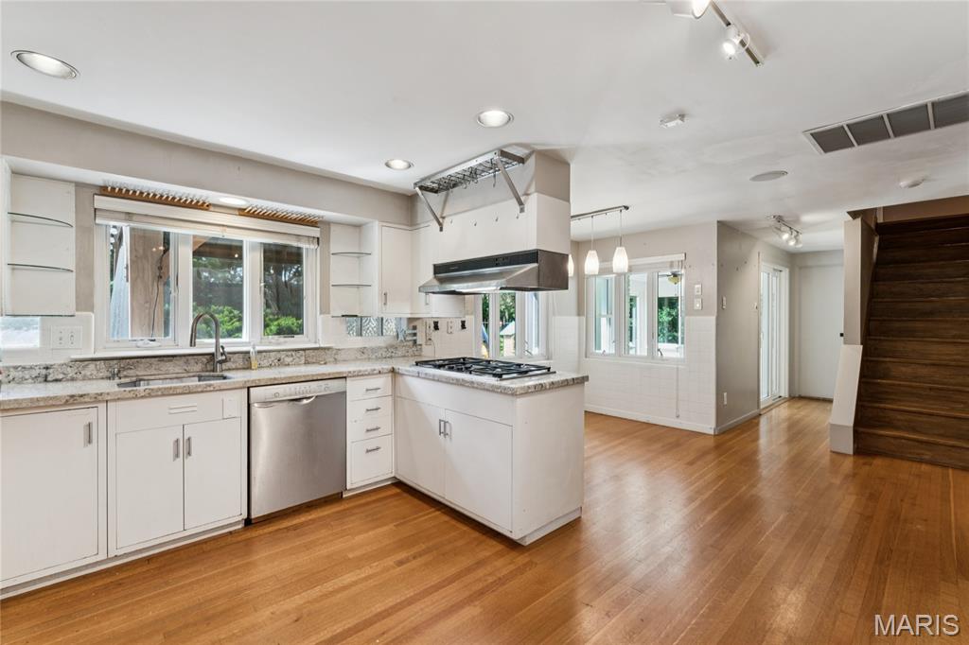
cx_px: 484
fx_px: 428
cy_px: 322
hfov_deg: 97.1
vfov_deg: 74.1
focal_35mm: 16
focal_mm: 15.9
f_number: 13
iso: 320
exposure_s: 1/5
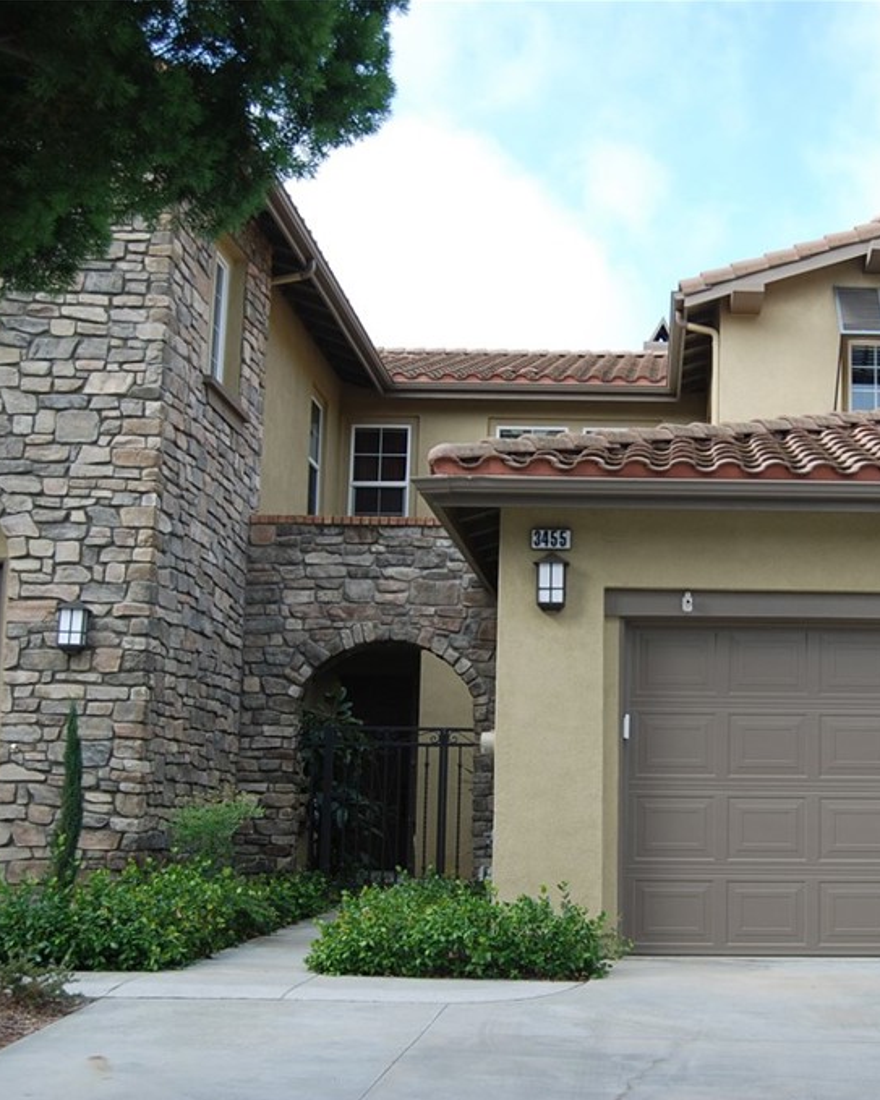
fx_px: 1661
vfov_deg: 36.7
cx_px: 707
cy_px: 553
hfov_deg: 29.0
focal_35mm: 51
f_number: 6.3
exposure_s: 1/160
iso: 100
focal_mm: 24
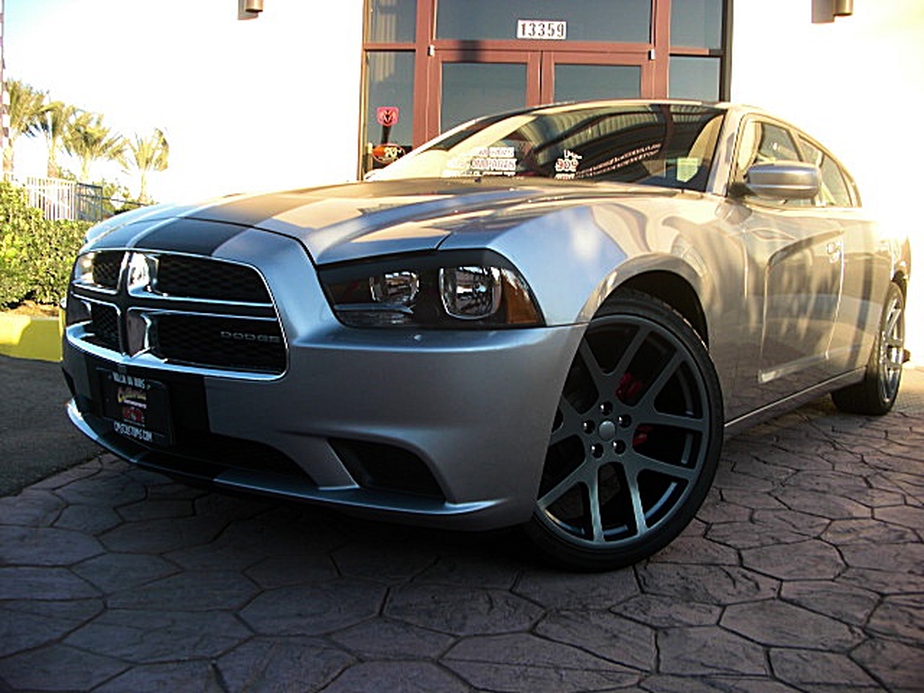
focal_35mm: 36
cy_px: 346
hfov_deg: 51.4
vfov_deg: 39.7
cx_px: 462
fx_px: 961
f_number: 2.8
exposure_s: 1/160
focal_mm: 6.3
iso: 50
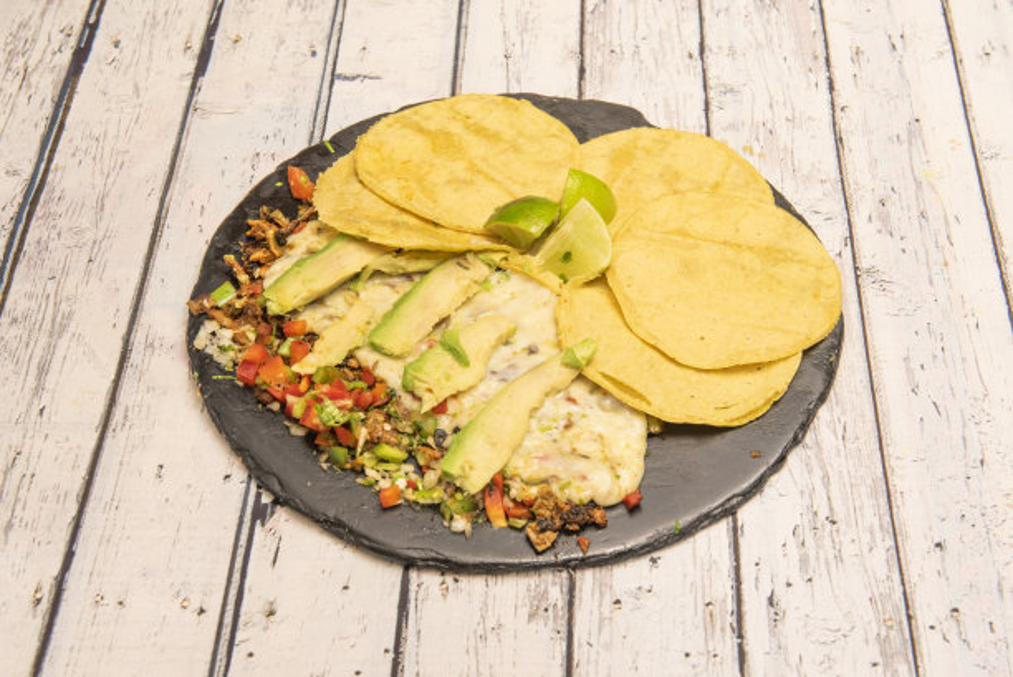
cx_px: 506
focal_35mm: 58
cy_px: 338
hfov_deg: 34.5
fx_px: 1633
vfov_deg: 23.4
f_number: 10
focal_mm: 58
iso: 160
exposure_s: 1/2
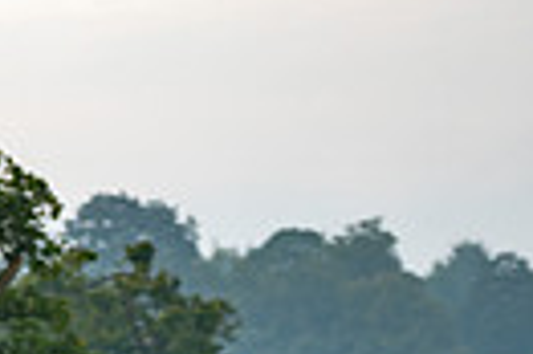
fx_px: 6240
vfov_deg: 3.2
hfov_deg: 4.8
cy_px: 773
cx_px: -517
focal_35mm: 422
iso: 125
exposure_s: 1/200
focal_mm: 95
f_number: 2.8
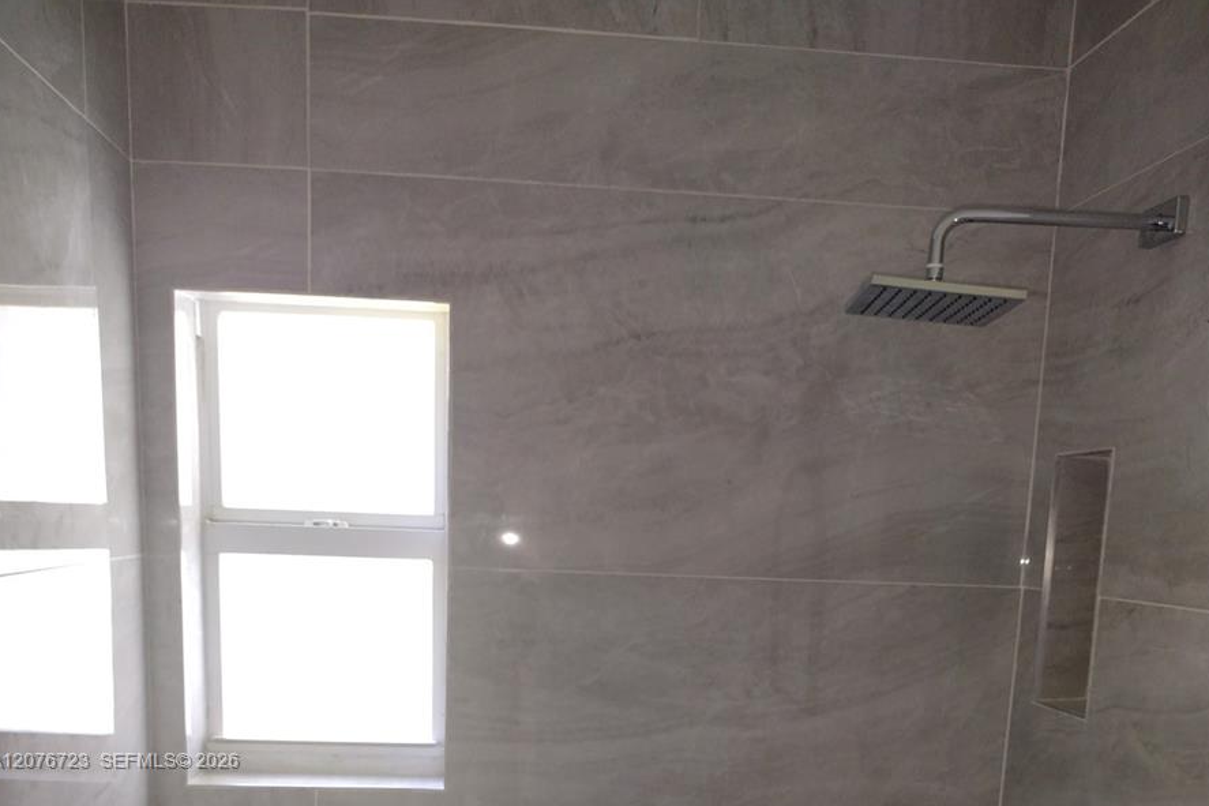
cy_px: 762
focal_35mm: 38
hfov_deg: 50.7
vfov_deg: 32.8
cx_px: 600
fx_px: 1276
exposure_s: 1/40
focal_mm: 4.71
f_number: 1.7
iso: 176
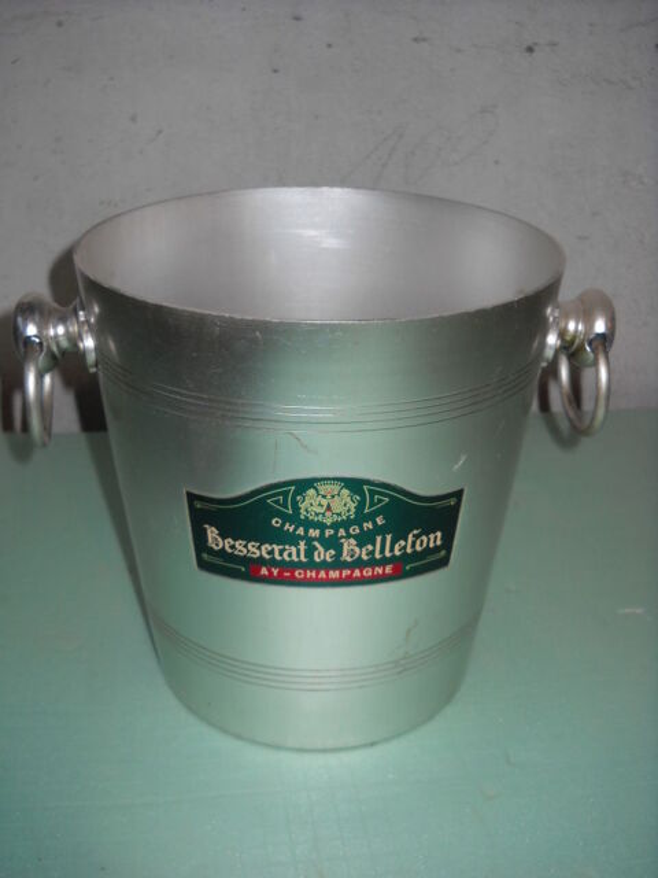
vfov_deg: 45.8
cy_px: 439
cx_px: 329
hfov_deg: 35.1
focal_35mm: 41
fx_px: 1039
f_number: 3.1
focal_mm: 6.72
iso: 64
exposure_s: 1/30
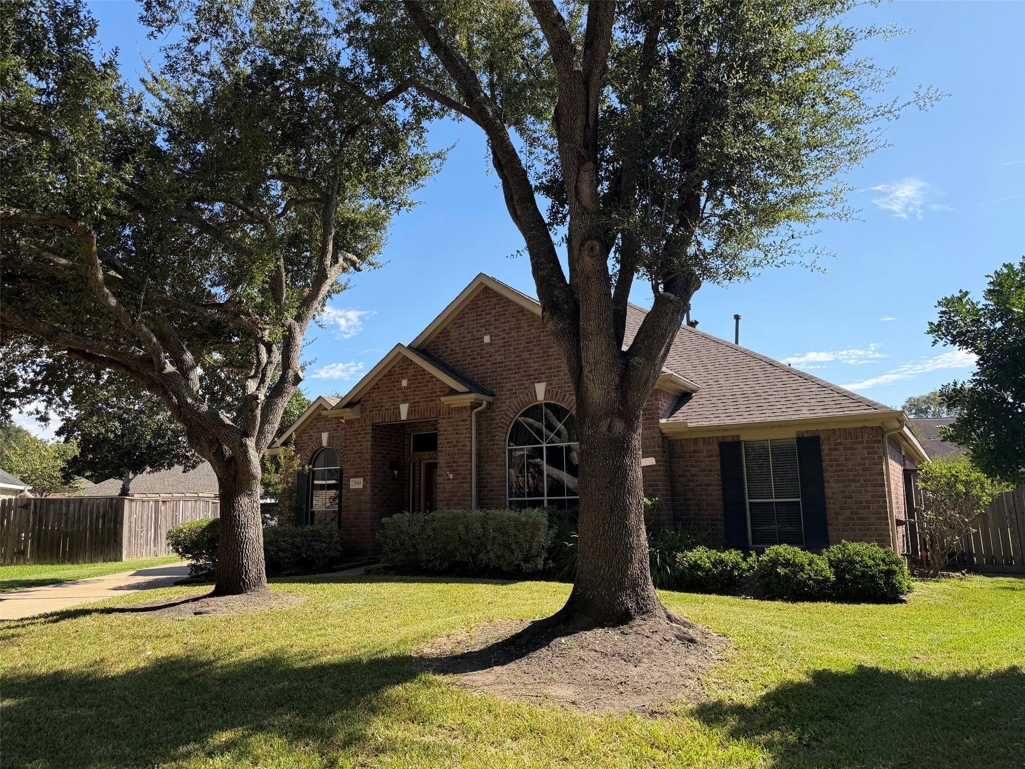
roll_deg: +1.4
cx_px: 512
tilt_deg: +9.9
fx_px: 711
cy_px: 384
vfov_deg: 56.8
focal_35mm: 24
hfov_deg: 71.6
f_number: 1.78
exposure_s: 1/3021
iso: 100
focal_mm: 6.76
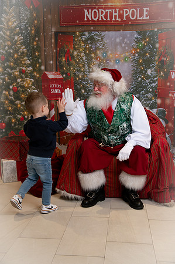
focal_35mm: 44
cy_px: 132
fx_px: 322
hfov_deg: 30.4
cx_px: 88
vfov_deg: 44.5
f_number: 5
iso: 1000
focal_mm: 44
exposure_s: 1/200
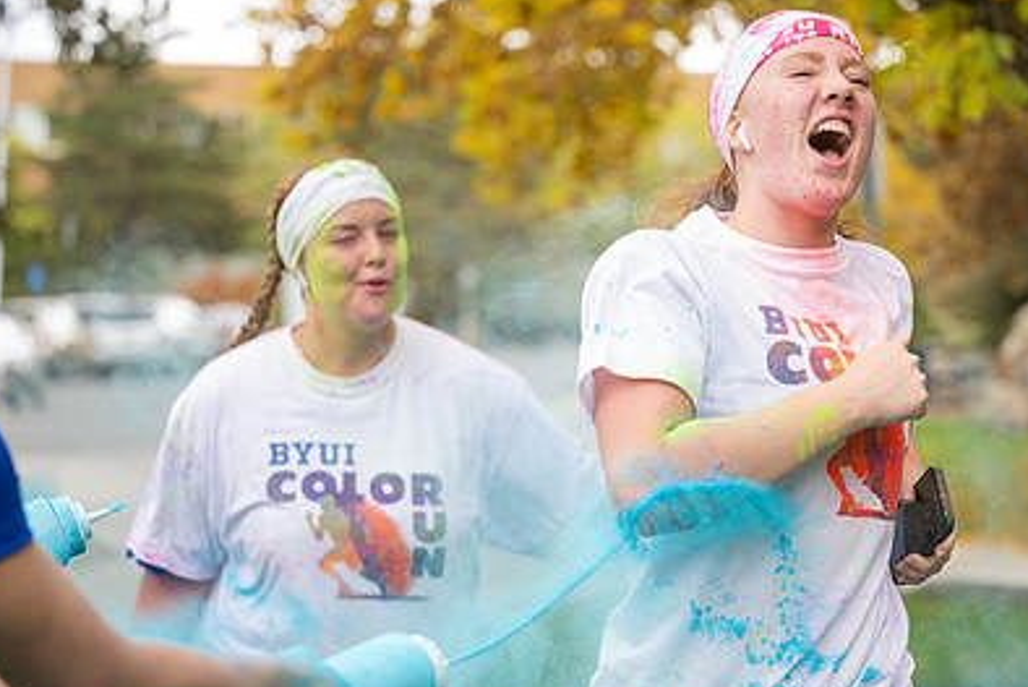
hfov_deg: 19.8
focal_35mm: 103
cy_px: 391
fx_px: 2942
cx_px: 600
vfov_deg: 13.3
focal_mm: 70
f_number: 2.8
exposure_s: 1/500
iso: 250
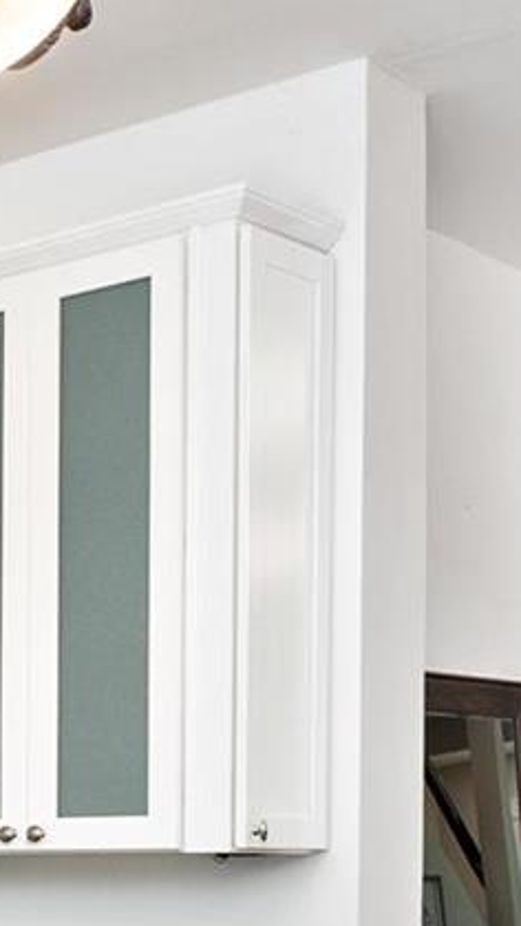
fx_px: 1963
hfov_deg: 13.0
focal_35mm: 80
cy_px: 888
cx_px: -545
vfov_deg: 25.4
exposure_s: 1/8
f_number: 8
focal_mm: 10
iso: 400
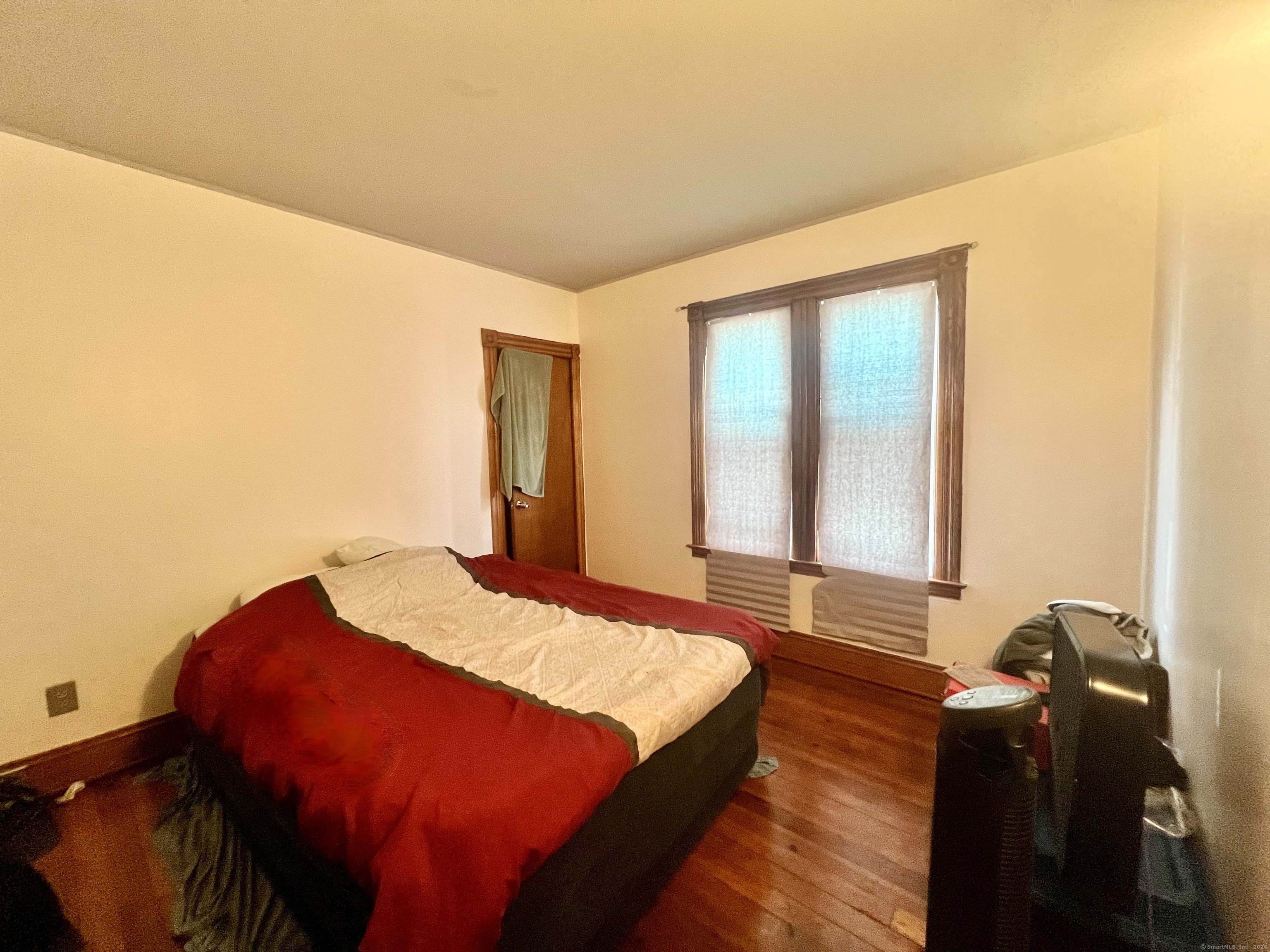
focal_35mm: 13
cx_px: 635
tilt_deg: -4.4
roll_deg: +1.5
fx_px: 477
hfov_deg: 106.2
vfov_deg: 89.9
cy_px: 476
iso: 400
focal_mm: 1.57
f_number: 1.8
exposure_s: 1/60
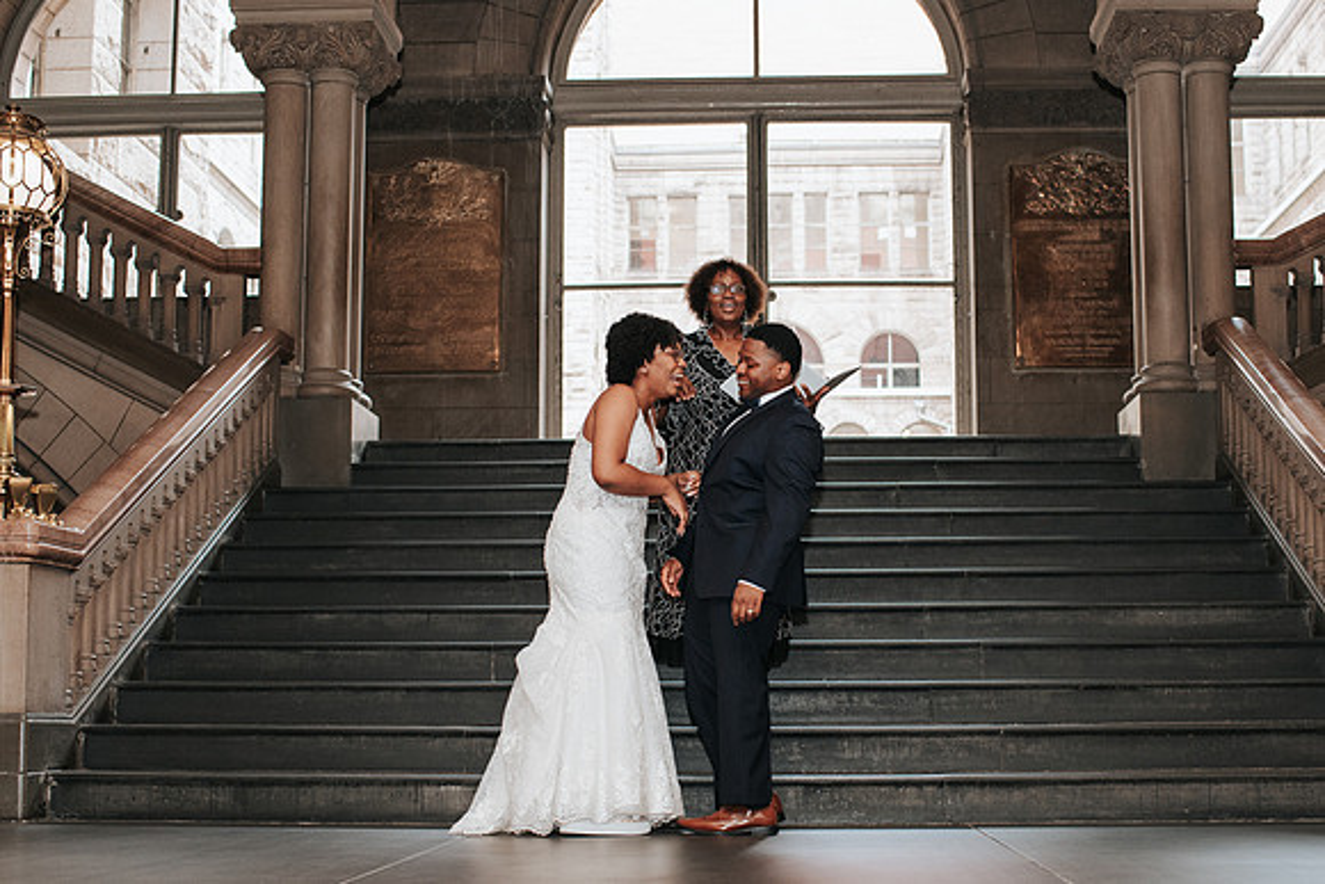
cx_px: 711
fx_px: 1846
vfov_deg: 26.9
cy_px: 524
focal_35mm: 50
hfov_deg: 39.5
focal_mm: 35
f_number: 3.2
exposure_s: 1/125
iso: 1000
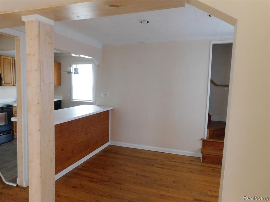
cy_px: 101
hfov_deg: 73.9
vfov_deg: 58.9
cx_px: 135
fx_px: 179
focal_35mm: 23
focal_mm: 4
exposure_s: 1/25
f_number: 3
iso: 400
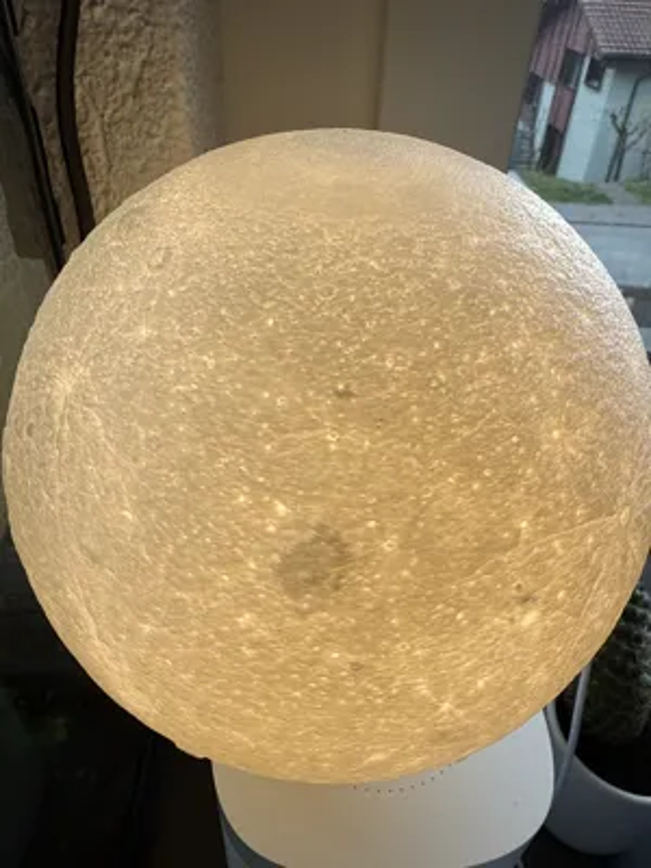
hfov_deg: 54.9
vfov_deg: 69.4
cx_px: 326
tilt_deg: -38.5
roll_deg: -2.7
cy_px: 434
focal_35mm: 25
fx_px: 627
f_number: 2.2
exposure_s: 1/196
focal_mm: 2.22
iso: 40
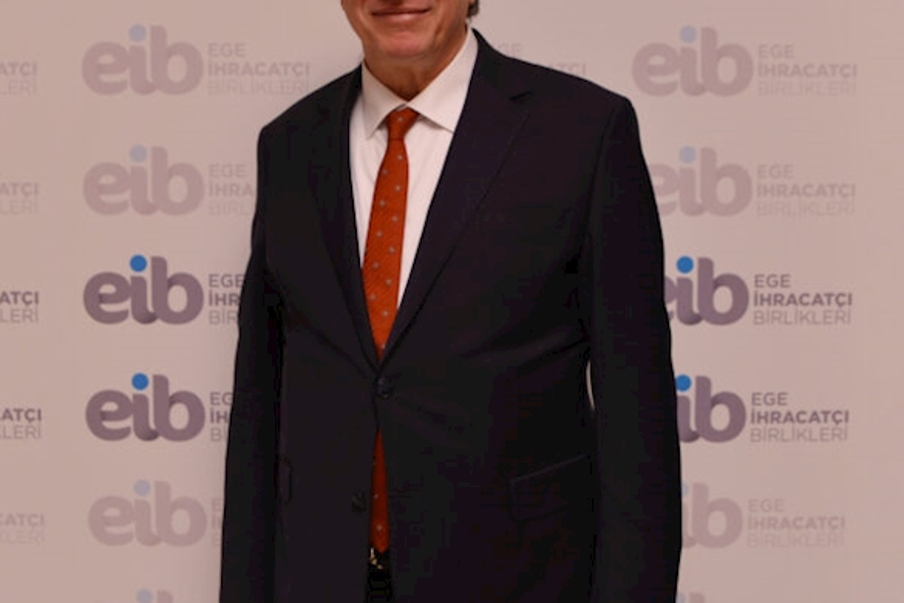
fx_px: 1029
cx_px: 385
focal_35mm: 41
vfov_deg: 32.5
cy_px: 230
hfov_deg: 47.3
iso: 200
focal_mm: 24
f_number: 2.8
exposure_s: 1/125
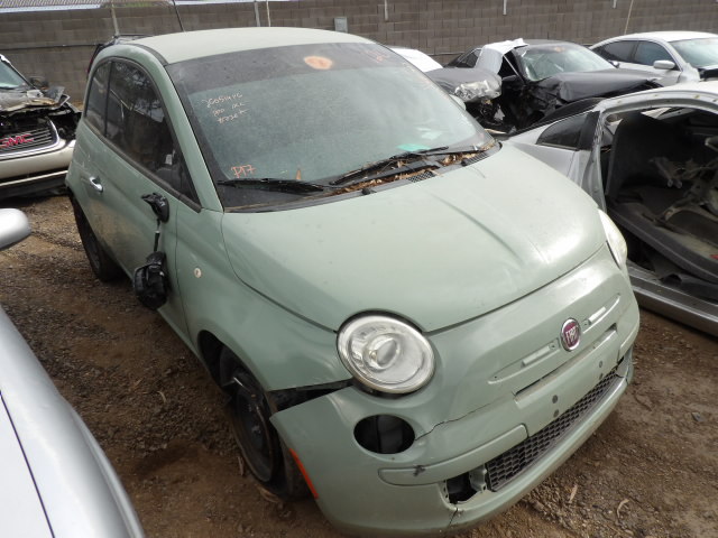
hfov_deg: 71.6
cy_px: 269
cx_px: 359
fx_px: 498
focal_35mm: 24
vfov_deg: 56.8
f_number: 5.6
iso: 100
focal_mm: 4.3
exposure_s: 1/160
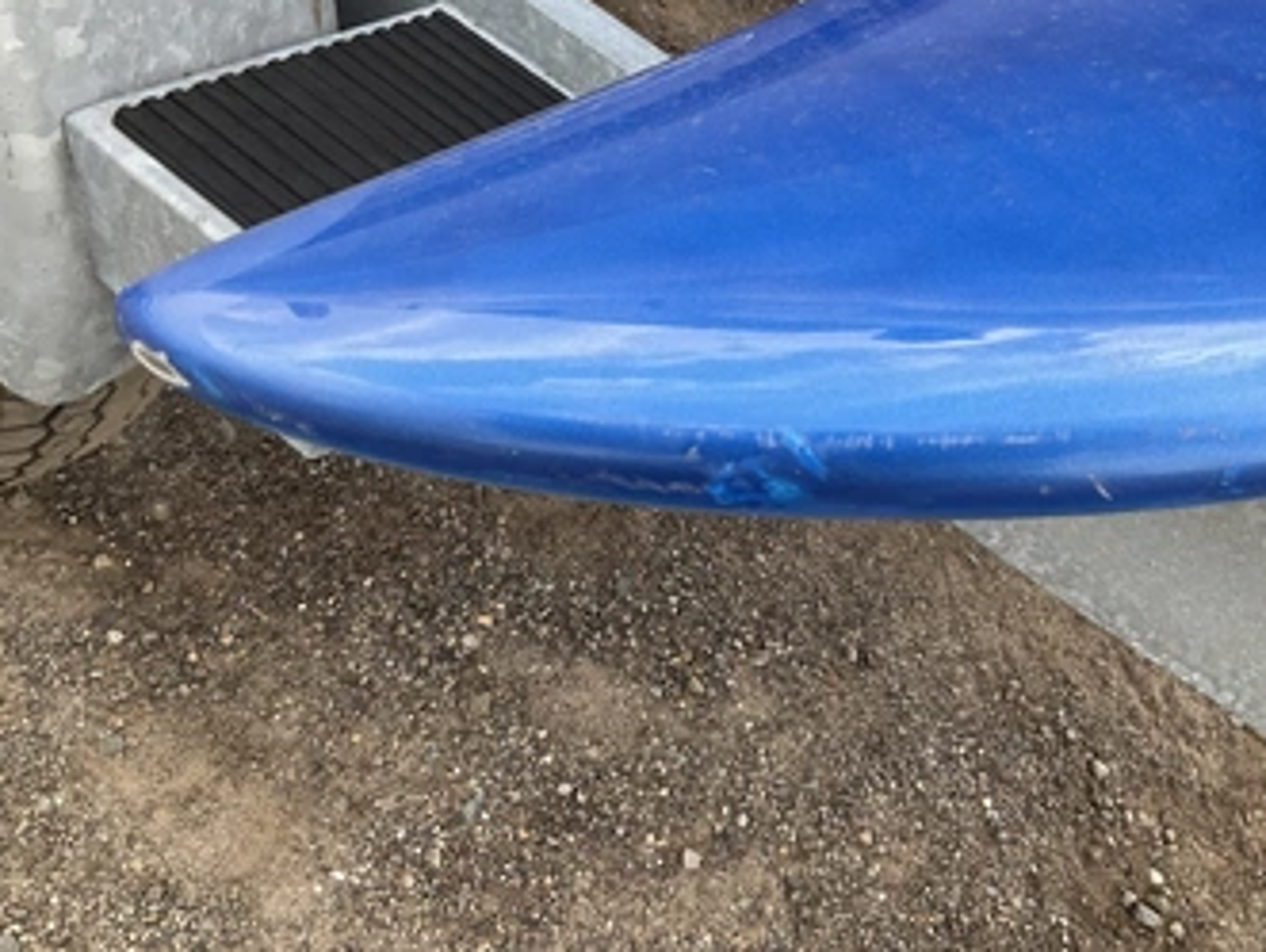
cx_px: 696
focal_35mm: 35
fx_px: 1281
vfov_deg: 40.7
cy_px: 401
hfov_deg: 52.5
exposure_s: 1/193
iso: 20
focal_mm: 3
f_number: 1.8
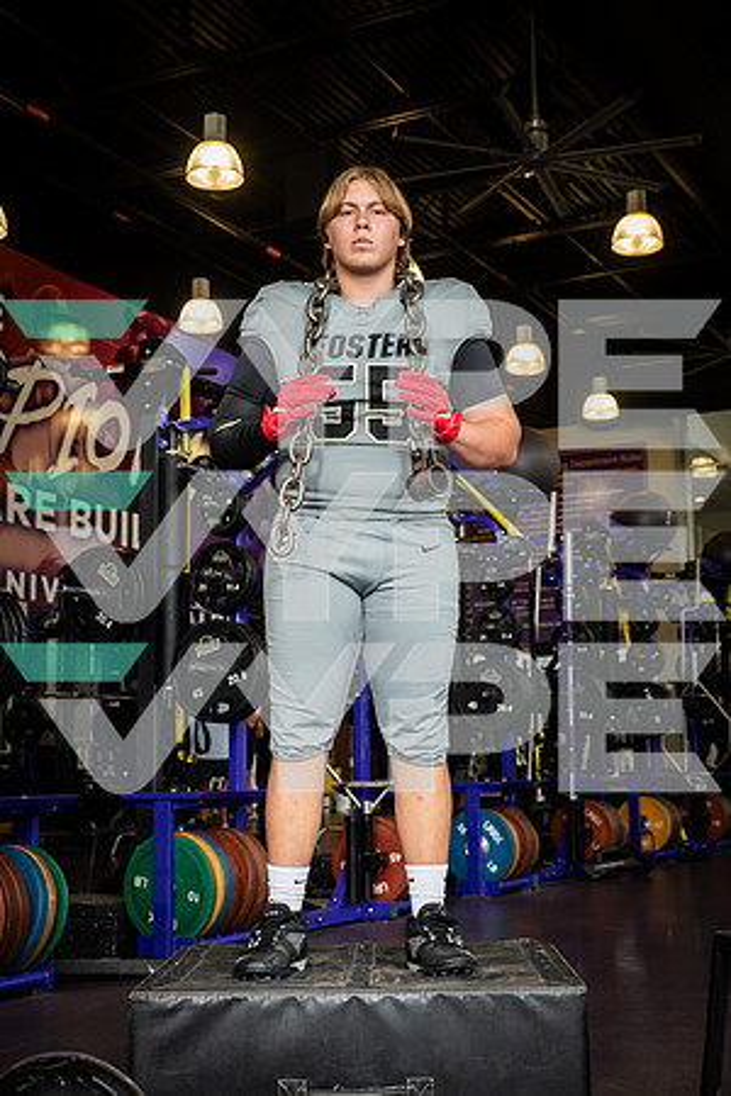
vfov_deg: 41.1
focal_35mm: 48
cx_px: 366
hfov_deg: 28.1
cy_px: 548
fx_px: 1462
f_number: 5.6
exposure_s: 1/250
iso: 500
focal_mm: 48
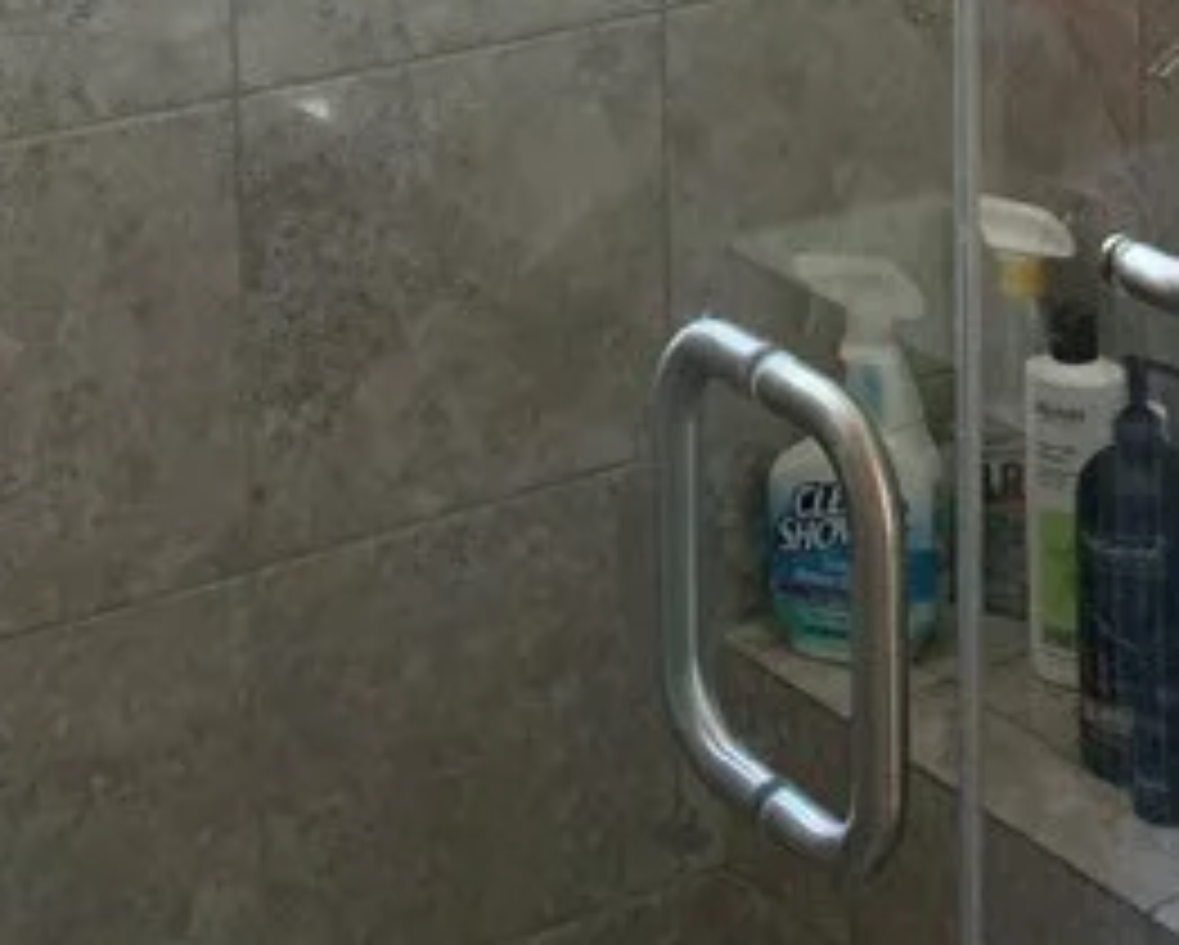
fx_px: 3457
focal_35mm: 99
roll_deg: +1.2
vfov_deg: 14.5
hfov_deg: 19.2
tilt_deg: -5.5
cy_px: -477
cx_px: 918
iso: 160
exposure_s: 1/60
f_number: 1.8
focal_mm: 4.25
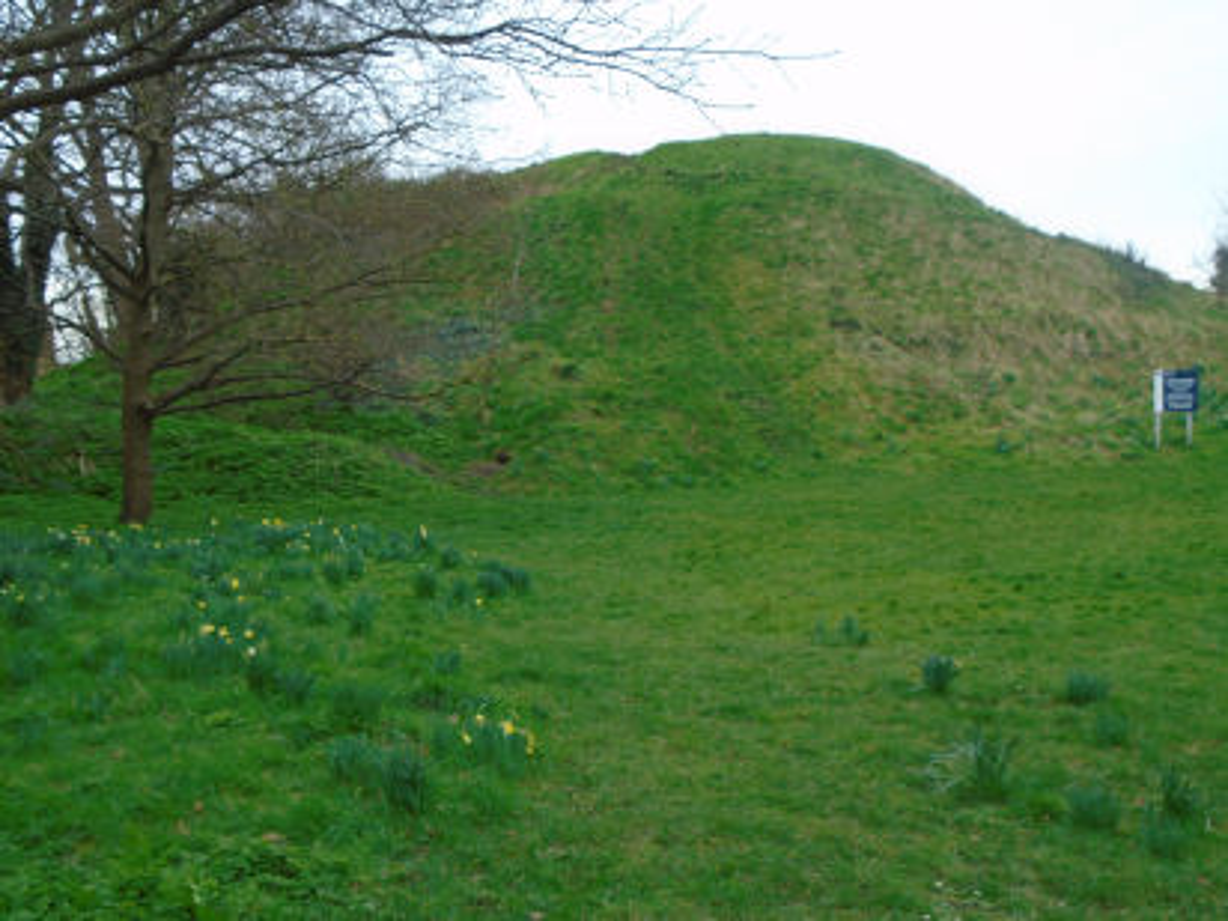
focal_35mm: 42
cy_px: 460
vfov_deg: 34.3
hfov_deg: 44.8
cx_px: 614
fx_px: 1490
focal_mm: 7.4
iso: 100
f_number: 4.1
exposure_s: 1/80
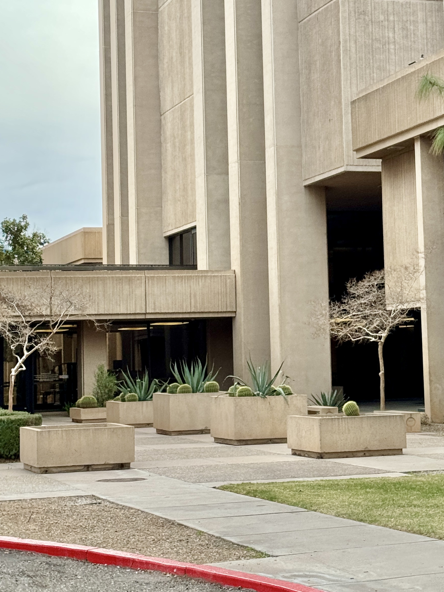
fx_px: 1419
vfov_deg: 23.5
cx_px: 251
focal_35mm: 83
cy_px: 232
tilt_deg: +6.1
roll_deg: +0.7
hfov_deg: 17.8
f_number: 1.78
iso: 64
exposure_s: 1/1263
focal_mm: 6.86
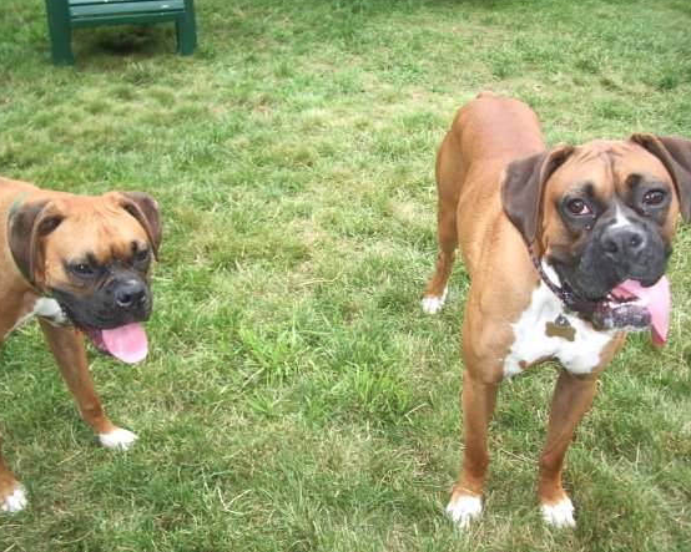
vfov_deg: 40.1
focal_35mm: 37
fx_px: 757
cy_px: 273
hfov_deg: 49.1
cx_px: 328
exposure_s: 1/100
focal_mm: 5.8
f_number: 2.6
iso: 50
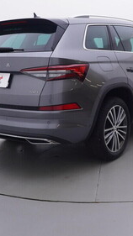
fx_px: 289
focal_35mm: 46
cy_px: 87
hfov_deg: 25.5
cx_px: 106
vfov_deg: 44.2
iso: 200
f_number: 5
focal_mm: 15
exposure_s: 1/80
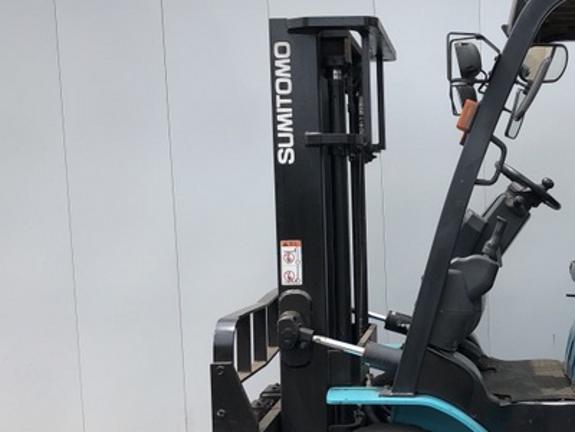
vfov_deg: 26.1
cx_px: 470
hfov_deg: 33.2
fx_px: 930
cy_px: 253
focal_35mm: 56
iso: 20
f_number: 1.8
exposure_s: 1/1200
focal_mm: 3.99
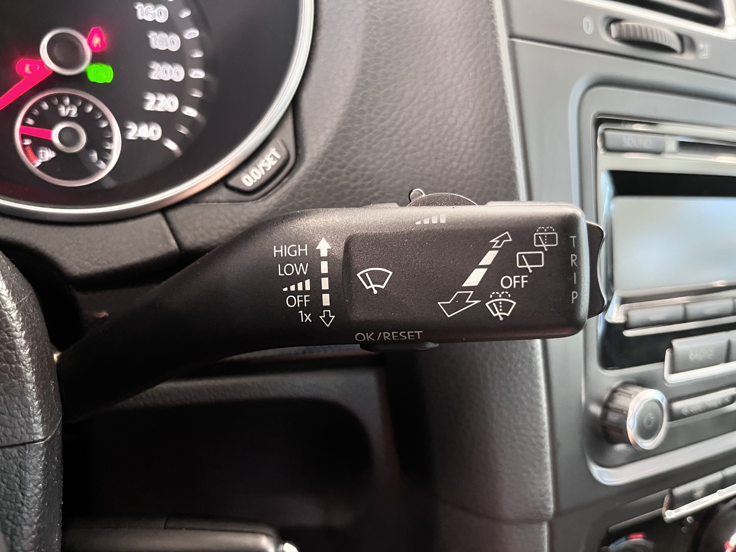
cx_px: 368
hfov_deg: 67.3
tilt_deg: -26.3
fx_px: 553
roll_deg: -10.1
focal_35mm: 26
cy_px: 276
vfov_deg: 53.1
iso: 400
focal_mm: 5.1
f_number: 1.6
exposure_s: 1/50
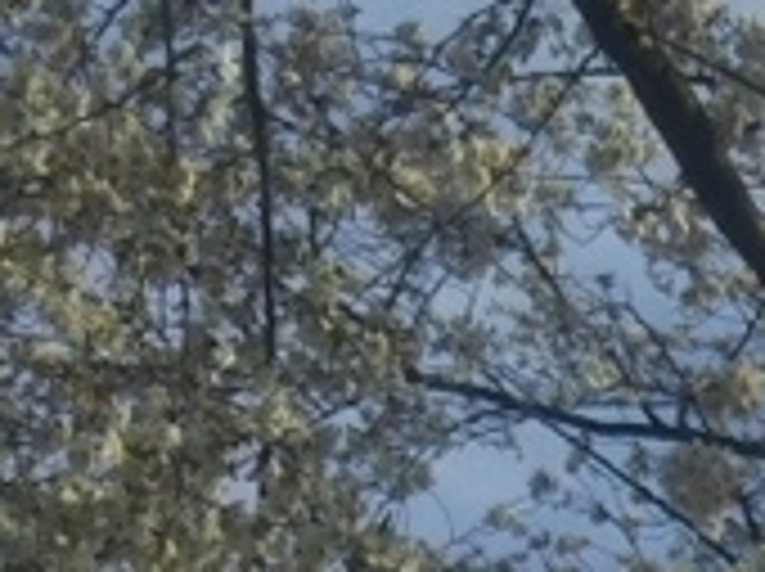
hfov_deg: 8.5
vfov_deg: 6.5
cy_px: 1531
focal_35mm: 212
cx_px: 1822
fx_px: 4679
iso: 25
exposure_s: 1/907
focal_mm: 4
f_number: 2.2
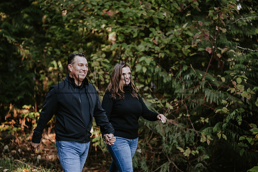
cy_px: 86
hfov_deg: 23.9
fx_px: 609
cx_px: 129
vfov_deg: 16.1
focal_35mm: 85
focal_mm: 85
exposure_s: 1/800
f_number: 1.8
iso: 800
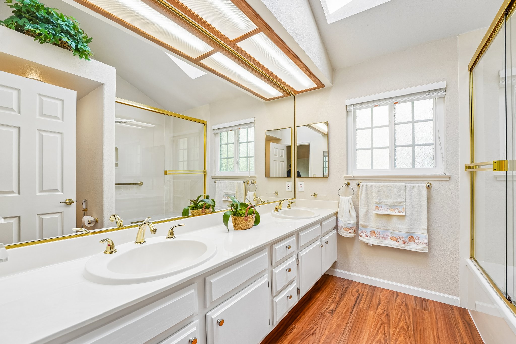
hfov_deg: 104.3
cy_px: 172
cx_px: 258
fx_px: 201
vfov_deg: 81.2
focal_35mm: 14
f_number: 8
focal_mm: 14
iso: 640
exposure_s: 1/40
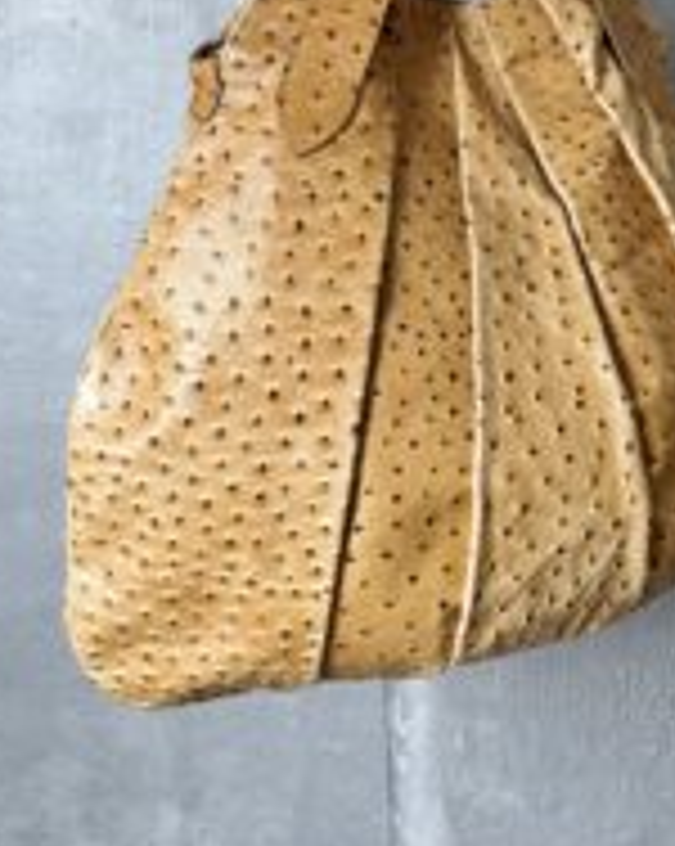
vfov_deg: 39.5
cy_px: 110
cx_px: 457
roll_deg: +0.7
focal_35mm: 44
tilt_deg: -1.8
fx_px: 1101
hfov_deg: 33.8
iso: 800
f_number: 1.78
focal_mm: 6.76
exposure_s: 1/60
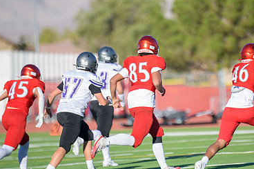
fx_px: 3336
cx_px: 157
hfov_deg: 4.4
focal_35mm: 473
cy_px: 91
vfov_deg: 2.9
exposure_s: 1/4000
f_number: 2.8
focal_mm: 300
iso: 400
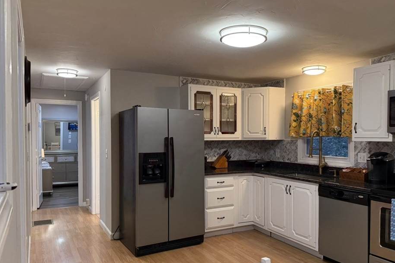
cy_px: 145
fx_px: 307
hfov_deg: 65.4
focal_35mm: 28
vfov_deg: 46.3
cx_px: 207
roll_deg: -0.1
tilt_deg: -1.0
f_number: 1.78
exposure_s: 1/120
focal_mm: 6.76
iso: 250
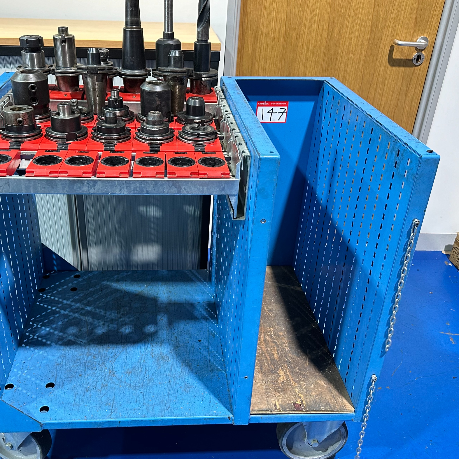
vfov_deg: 49.7
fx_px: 495
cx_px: 183
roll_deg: -2.1
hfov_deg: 49.4
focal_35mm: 33
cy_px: 227
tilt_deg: -29.1
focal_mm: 6.86
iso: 250
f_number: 1.78
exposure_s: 1/50
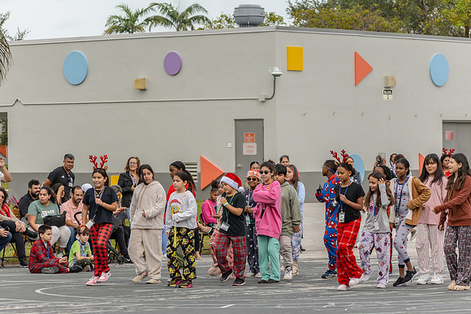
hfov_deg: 11.4
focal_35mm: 180
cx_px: 236
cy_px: 157
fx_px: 2355
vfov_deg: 7.6
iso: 100
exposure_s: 1/250
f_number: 5.6
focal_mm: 120
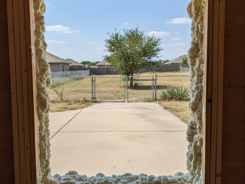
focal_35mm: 23
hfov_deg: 73.9
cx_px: 122
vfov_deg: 58.9
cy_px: 92
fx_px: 163
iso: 1075
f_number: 1.8
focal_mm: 6.4
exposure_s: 1/798
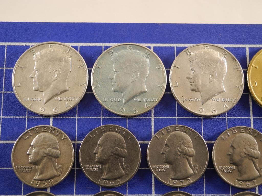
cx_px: 131
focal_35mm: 41
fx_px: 310
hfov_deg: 45.8
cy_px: 98
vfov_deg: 35.1
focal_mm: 8.8
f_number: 3.2
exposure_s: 1/40.5
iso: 100
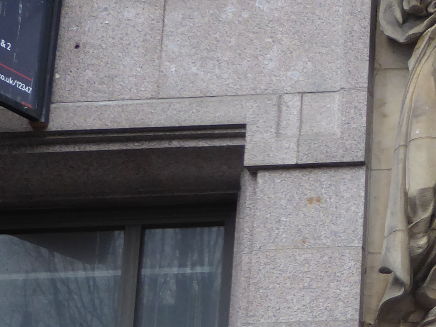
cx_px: 640
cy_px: 140
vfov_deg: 8.3
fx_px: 2242
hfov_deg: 10.7
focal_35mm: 178
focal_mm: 9
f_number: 4.1
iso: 160
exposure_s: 1/125
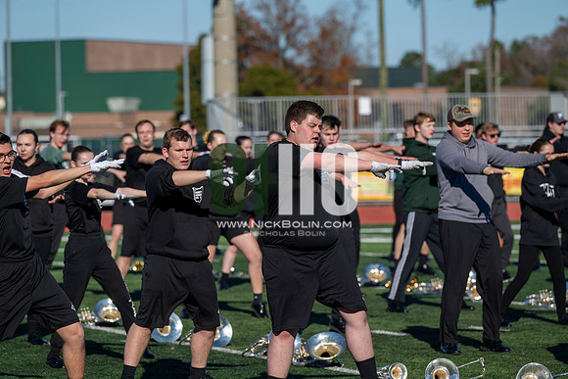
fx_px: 3156
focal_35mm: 200
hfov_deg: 10.3
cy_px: 190
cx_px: 284
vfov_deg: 6.9
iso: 200
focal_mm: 200
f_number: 5
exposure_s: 1/2000
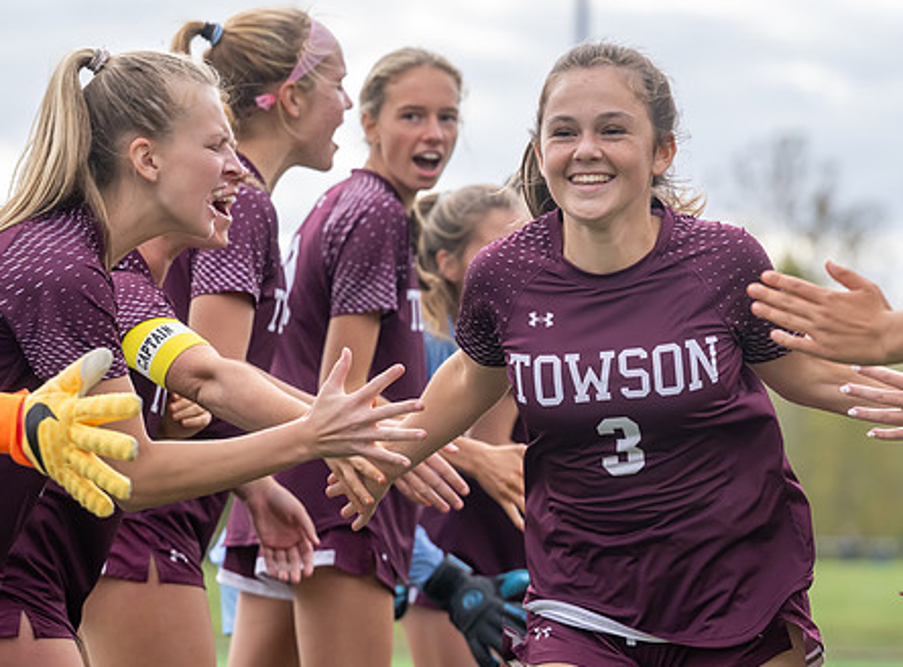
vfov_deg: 7.0
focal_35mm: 211
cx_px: 665
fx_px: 5475
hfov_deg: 9.4
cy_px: 249
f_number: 3.5
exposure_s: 1/2000
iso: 800
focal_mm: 110
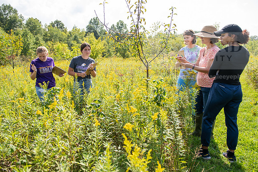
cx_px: 129
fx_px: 194
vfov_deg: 48.0
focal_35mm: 27
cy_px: 86
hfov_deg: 67.4
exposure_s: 1/250
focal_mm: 27
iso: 80
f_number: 4
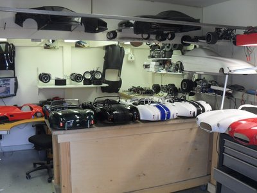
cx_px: 128
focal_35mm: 35
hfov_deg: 52.6
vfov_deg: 40.7
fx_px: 260
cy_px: 96
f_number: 2.8
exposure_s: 1/30
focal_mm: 6.2
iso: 100
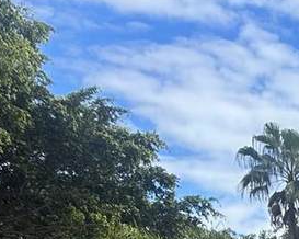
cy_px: 523
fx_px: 1052
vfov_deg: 11.3
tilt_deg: -4.7
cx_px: 649
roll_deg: -1.8
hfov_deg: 13.3
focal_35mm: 119
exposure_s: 1/2045
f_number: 1.5
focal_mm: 5.7
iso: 50
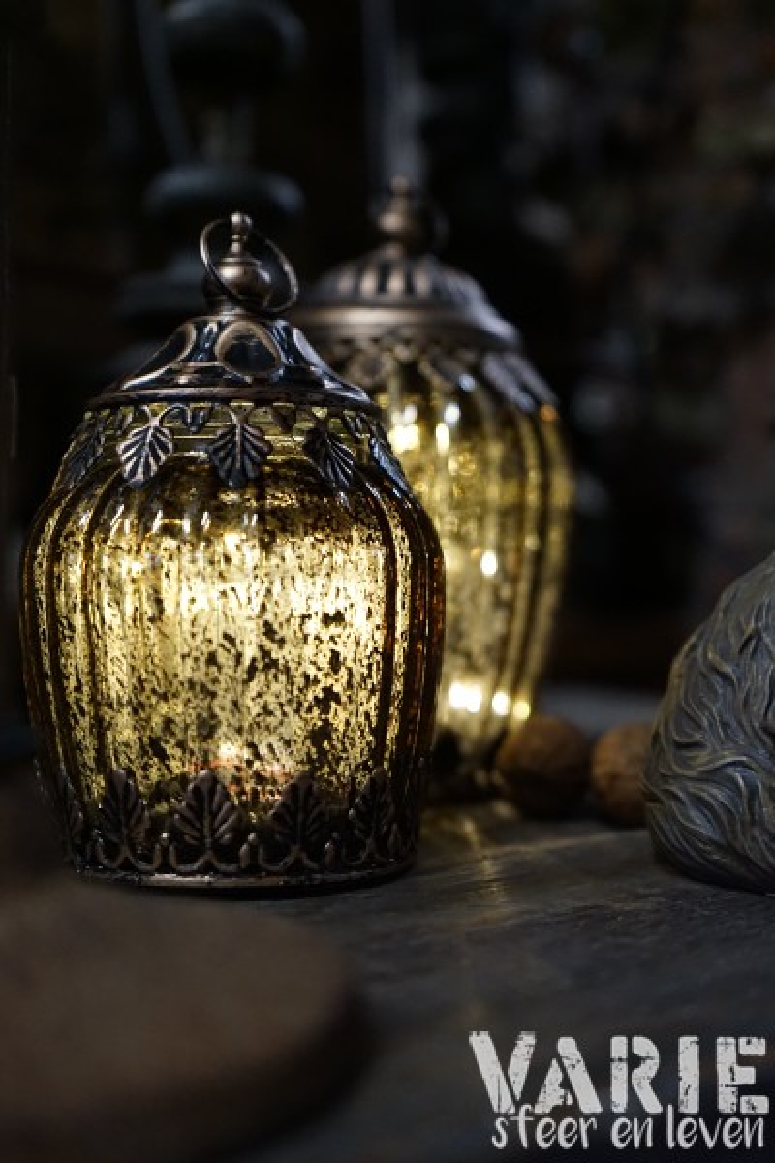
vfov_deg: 50.7
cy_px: 582
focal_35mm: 38
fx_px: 1227
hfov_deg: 35.1
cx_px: 388
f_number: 4
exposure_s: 1/200
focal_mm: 38
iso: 4000
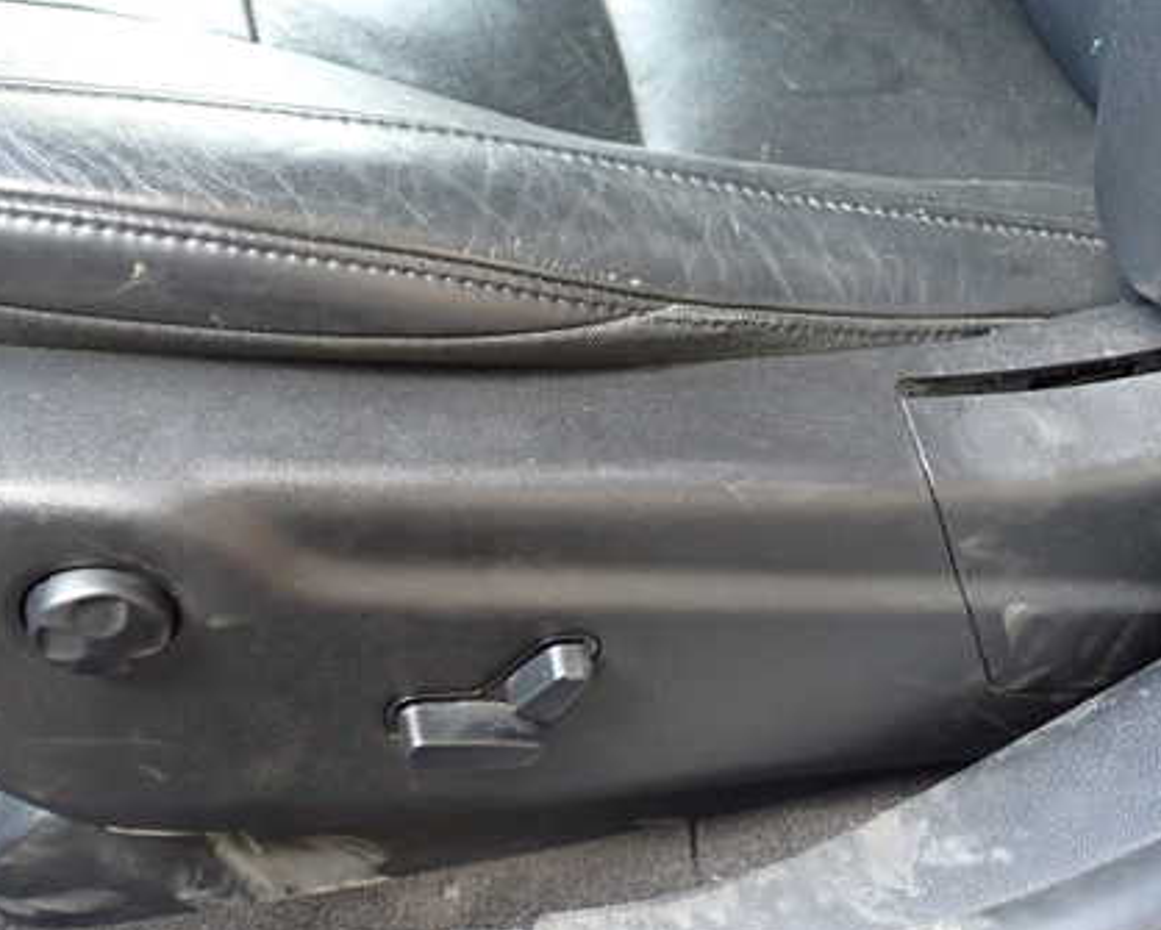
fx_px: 1444
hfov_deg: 43.4
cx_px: 417
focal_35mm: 42
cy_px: 439
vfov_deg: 35.7
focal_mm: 5.4
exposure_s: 1/30
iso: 640
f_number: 2.3
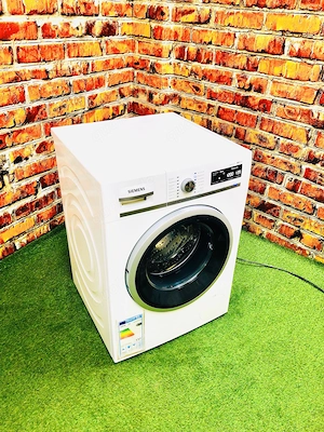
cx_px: 162
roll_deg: -1.6
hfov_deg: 49.7
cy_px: 216
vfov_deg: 63.4
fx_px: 349
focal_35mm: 28
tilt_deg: -31.2
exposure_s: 1/17
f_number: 1.8
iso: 64
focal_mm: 3.99
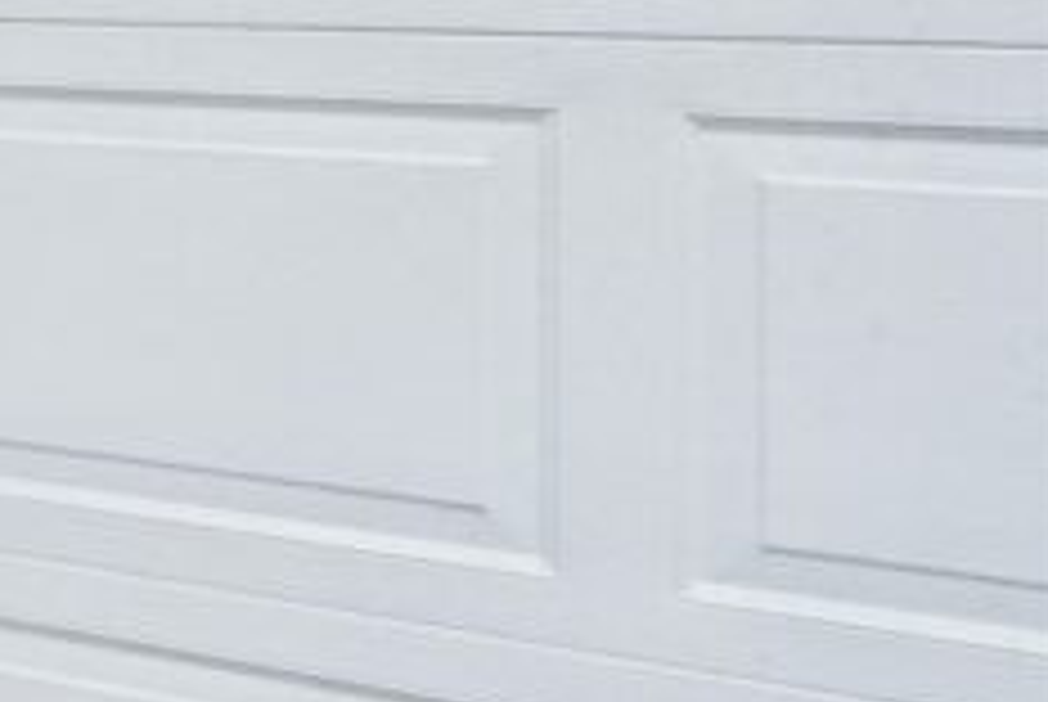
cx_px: -724
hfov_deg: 24.3
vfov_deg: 25.4
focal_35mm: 48
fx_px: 1399
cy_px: -130
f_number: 11
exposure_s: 1/60
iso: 50
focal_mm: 14
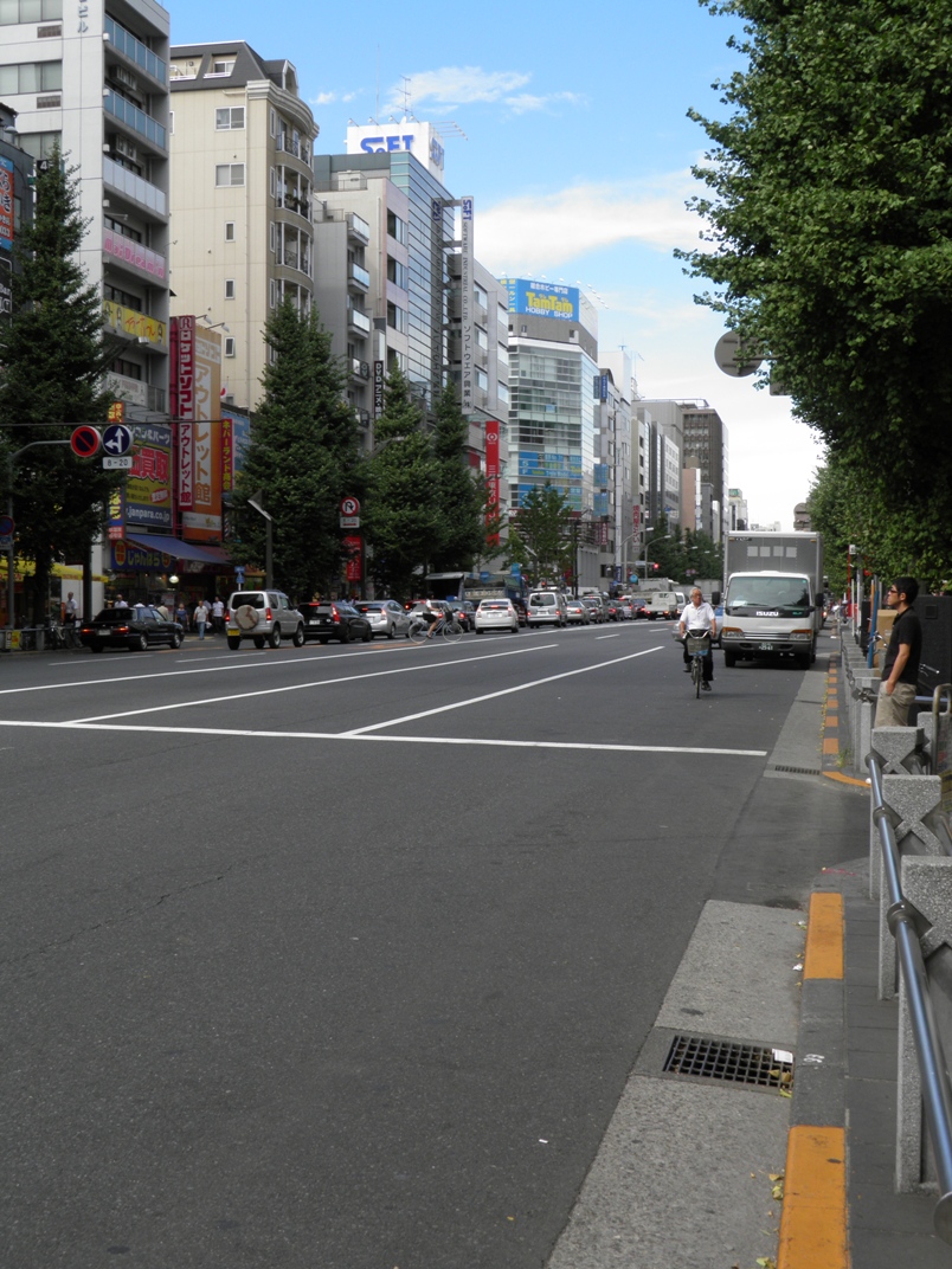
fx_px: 1613
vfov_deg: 42.9
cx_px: 476
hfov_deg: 32.9
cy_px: 634
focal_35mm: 44
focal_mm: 7.9
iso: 50
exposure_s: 1/125
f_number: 6
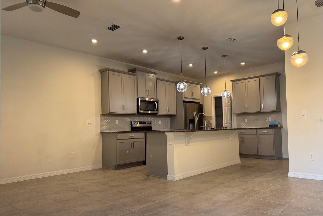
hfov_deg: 69.4
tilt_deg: +1.6
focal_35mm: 26
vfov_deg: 49.5
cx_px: 166
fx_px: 233
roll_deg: +1.7
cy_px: 120
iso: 125
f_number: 1.78
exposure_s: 1/120
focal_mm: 6.76
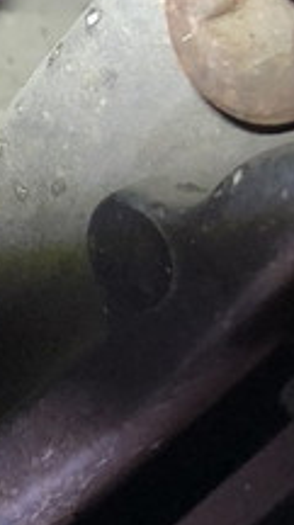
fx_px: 1571
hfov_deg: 10.5
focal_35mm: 113
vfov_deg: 18.4
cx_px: -46
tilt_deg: -54.4
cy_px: -29
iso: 40
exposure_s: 1/31
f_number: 1.8
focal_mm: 4
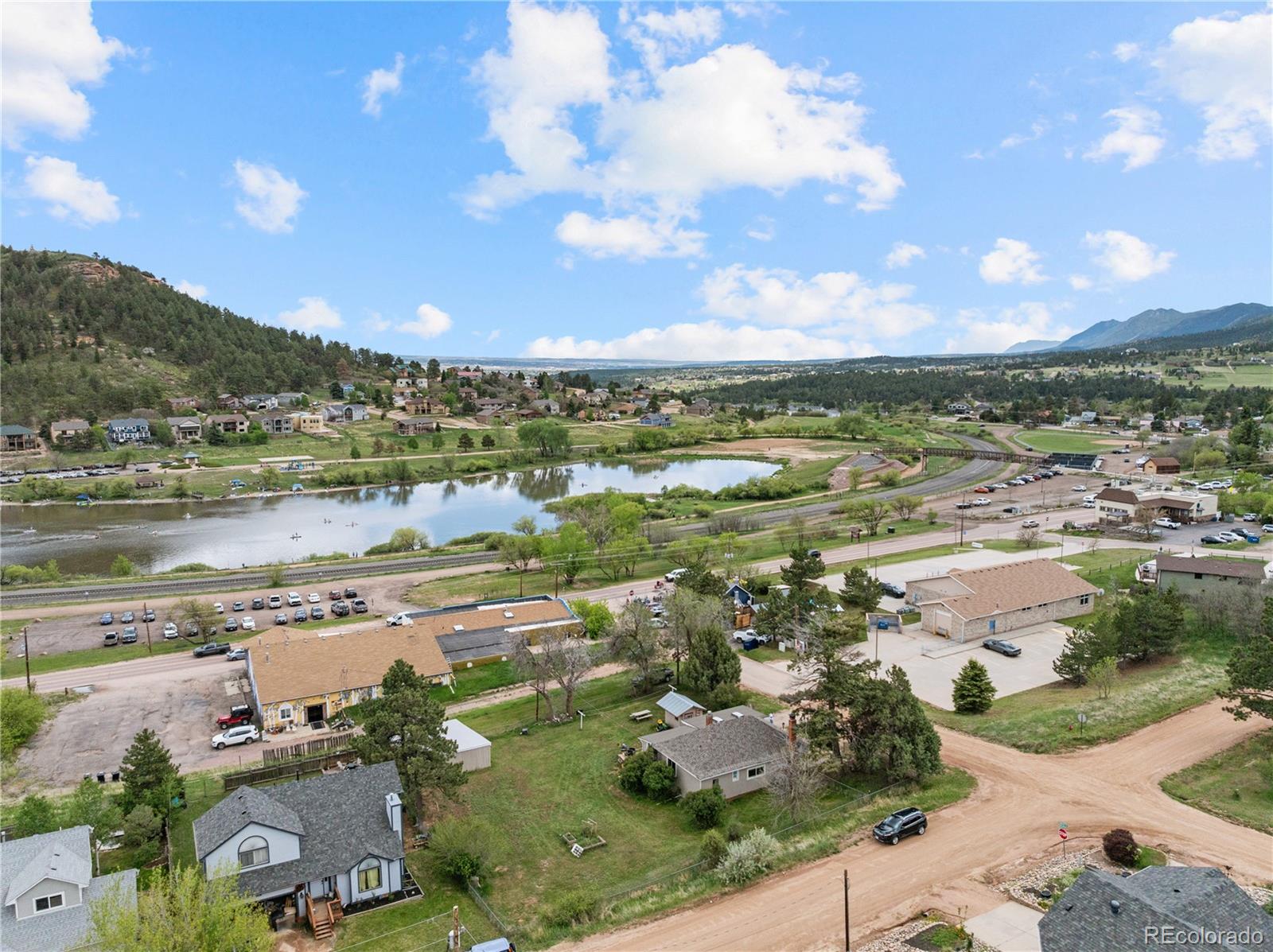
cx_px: 636
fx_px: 882
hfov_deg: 71.6
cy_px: 476
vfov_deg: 56.7
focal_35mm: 24
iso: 400
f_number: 2.8
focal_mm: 12.29
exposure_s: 1/5000
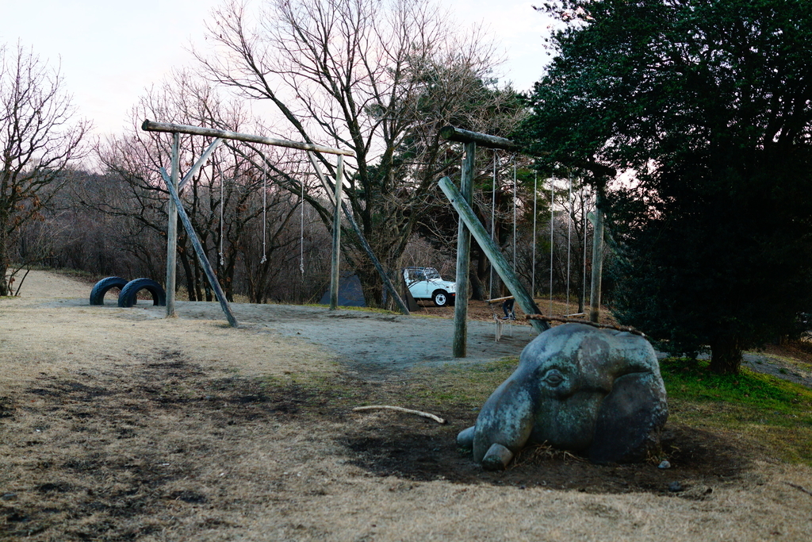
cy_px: 271
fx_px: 790
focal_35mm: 35
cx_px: 406
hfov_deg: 54.4
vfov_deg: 37.9
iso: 1600
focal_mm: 35
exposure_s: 1/100
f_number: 2.5
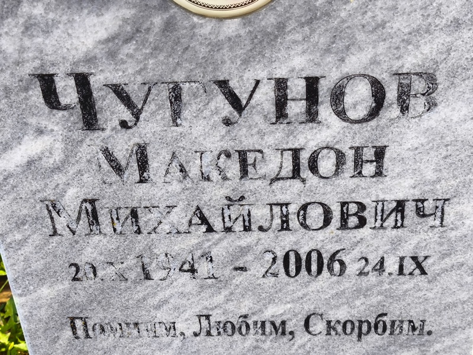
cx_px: 236
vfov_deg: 29.1
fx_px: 684
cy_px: 178
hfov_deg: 38.2
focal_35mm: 50
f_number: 1.7
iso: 50
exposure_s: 1/120
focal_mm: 4.71
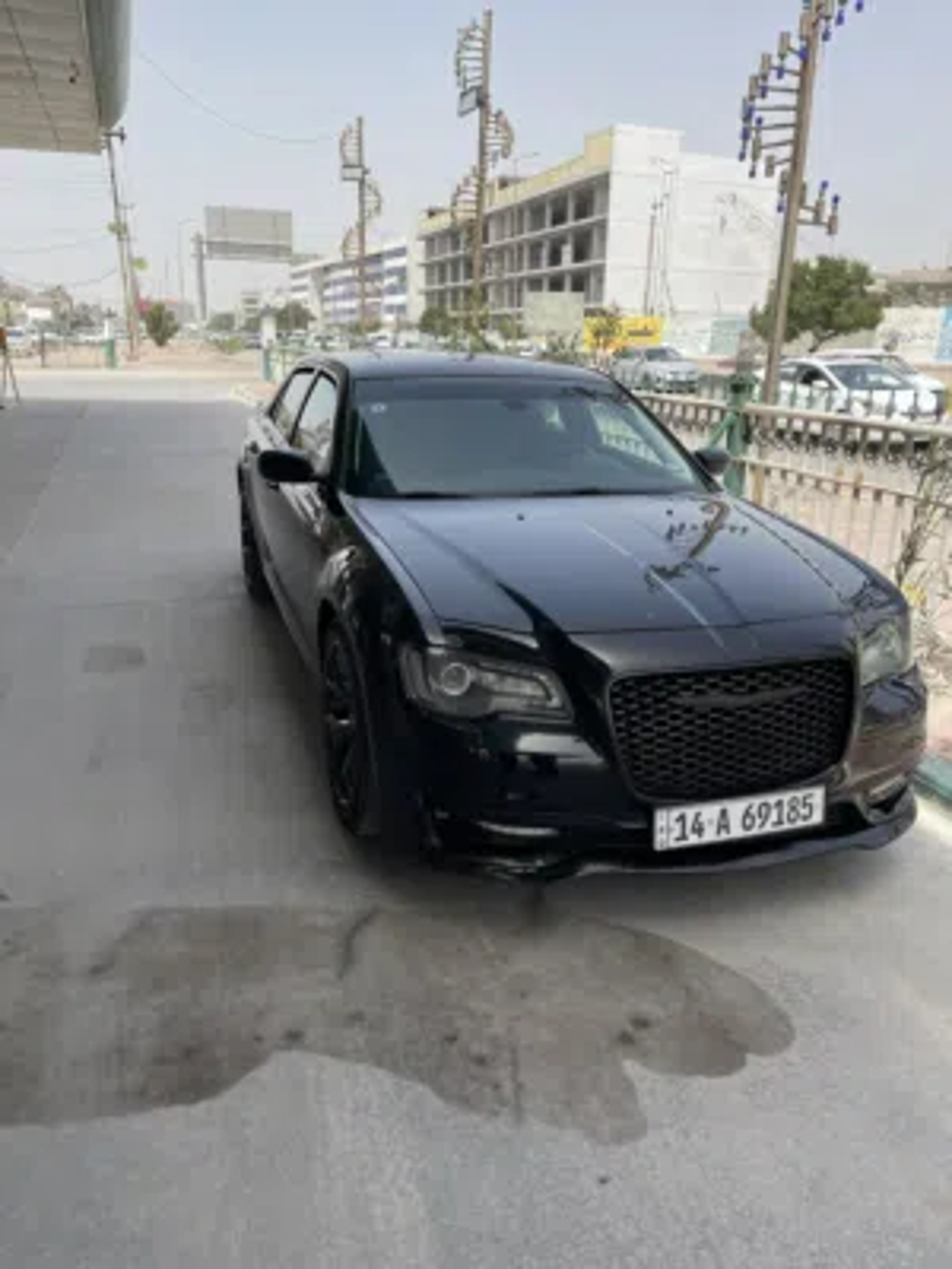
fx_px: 953
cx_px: 476
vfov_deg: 67.3
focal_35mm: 26
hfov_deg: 53.1
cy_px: 634
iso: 50
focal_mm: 5.1
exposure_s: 1/3344
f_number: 1.6
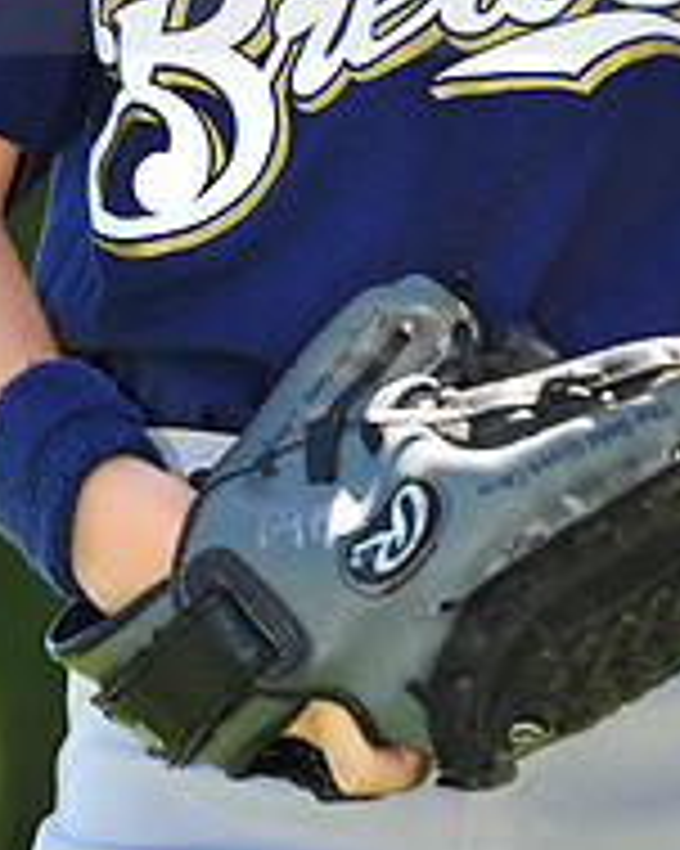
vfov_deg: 3.4
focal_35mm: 577
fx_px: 14527
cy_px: -90
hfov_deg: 2.7
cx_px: 410
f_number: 4
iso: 200
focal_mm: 200
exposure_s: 1/320
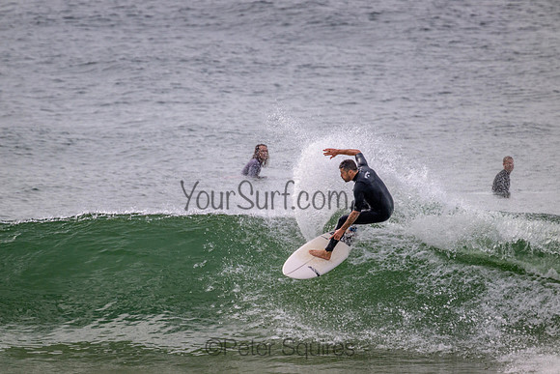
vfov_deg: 1.7
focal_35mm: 800
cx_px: 280
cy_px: 187
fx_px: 12447
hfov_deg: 2.6
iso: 1100
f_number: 11
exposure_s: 1/2000
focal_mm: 800
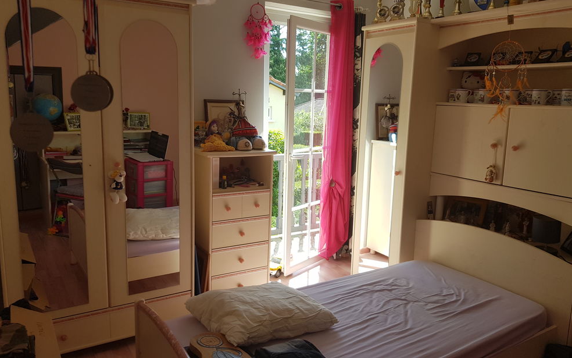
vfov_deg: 44.5
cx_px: 290
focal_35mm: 28
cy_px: 194
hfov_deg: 66.5
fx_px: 436
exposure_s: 1/254
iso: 40
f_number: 1.7
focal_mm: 4.2
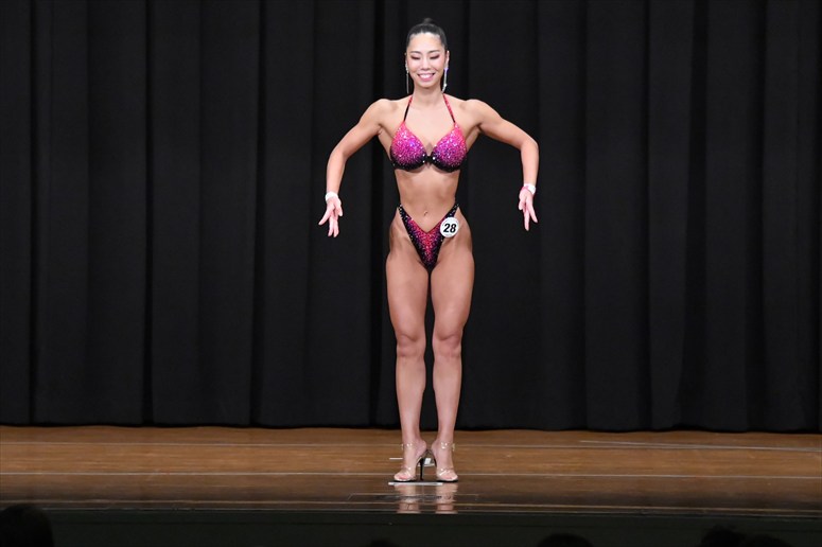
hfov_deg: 9.2
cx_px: 411
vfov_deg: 6.1
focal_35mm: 225
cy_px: 274
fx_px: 5135
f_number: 5.6
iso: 8000
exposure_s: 1/400
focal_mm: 150
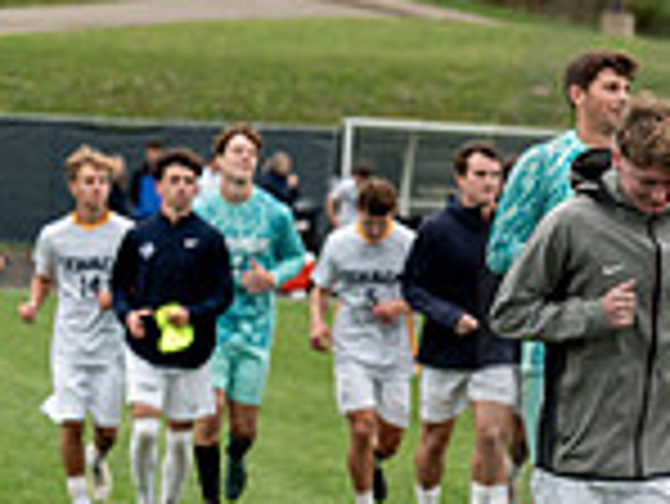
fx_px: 6296
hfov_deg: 6.0
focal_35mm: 325
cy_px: 326
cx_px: 1277
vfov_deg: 4.6
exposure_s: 1/320
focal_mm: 86
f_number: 4.5
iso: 320
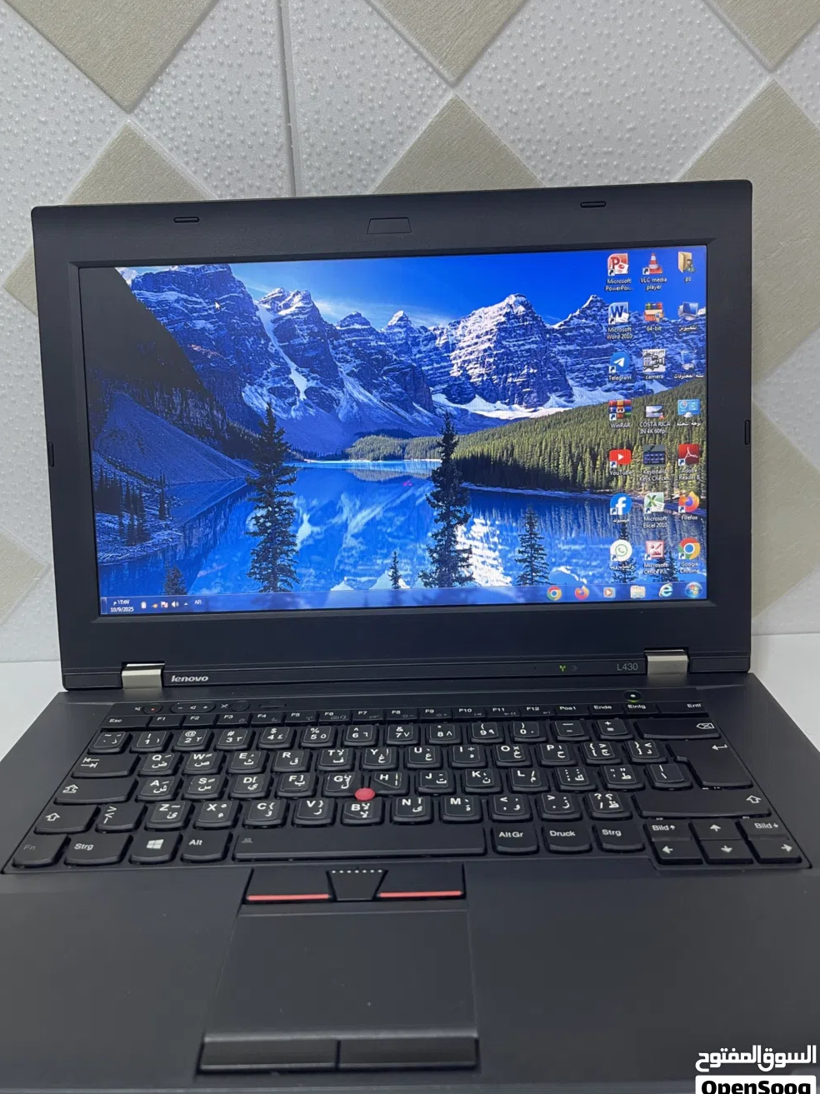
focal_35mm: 26
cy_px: 556
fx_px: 822
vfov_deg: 67.3
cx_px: 410
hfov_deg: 53.0
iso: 80
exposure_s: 1/50
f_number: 1.6
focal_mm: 5.1
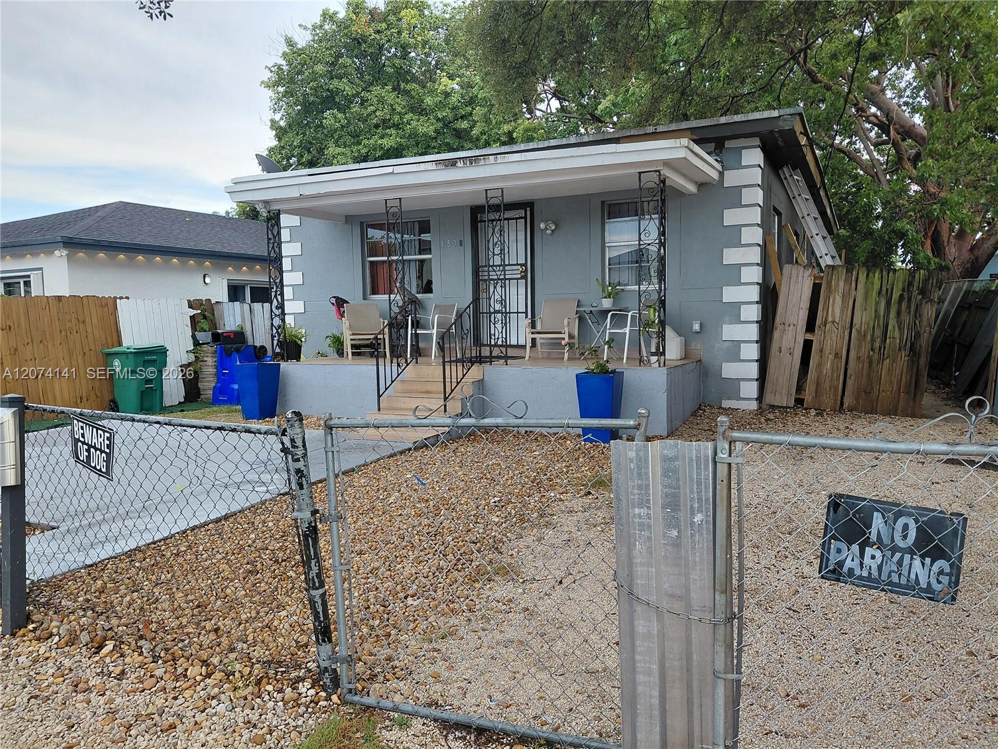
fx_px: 721
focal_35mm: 25
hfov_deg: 69.4
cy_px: 374
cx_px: 499
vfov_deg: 54.9
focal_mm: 4.69
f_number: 1.8
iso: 50
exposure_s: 1/223
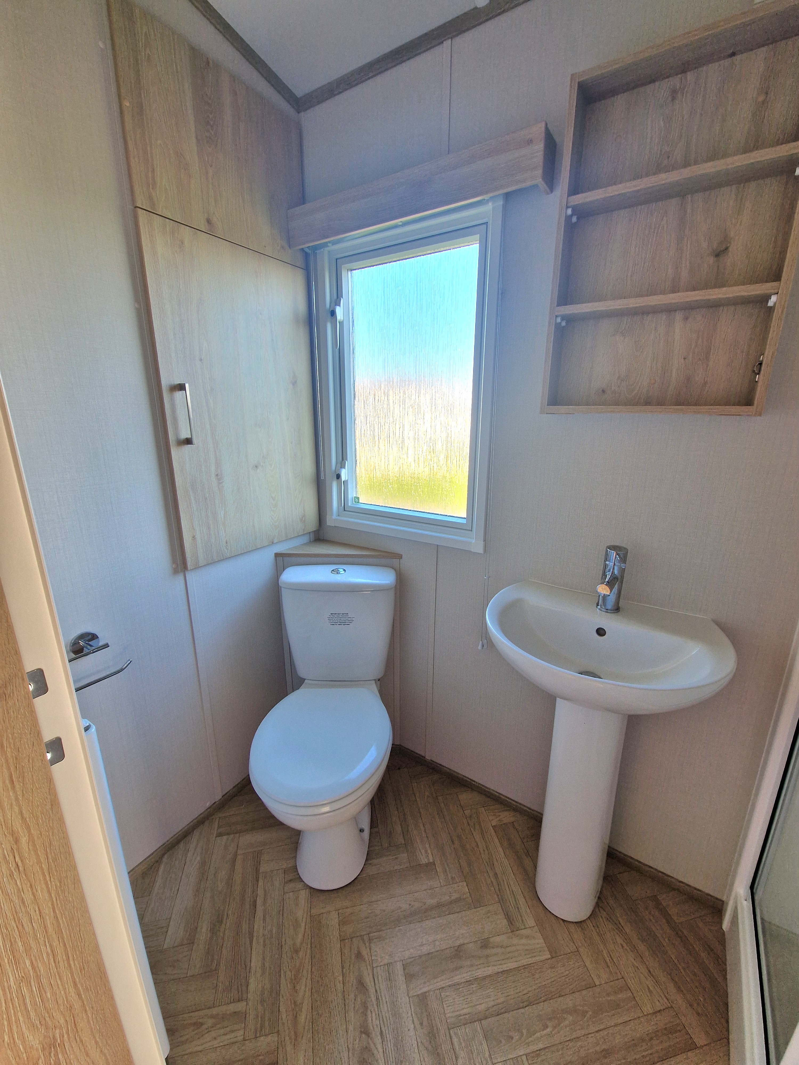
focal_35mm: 13
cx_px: 400
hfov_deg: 89.9
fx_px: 400
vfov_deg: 106.2
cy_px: 532
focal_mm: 2.2
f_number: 2.2
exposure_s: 1/100
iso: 80
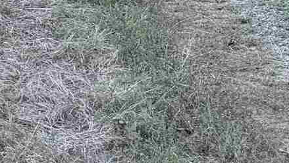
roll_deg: +3.1
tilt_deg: +8.4
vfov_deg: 5.5
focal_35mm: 183
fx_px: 1402
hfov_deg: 11.7
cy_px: -564
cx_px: 41
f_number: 1.78
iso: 80
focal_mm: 6.76
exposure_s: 1/360
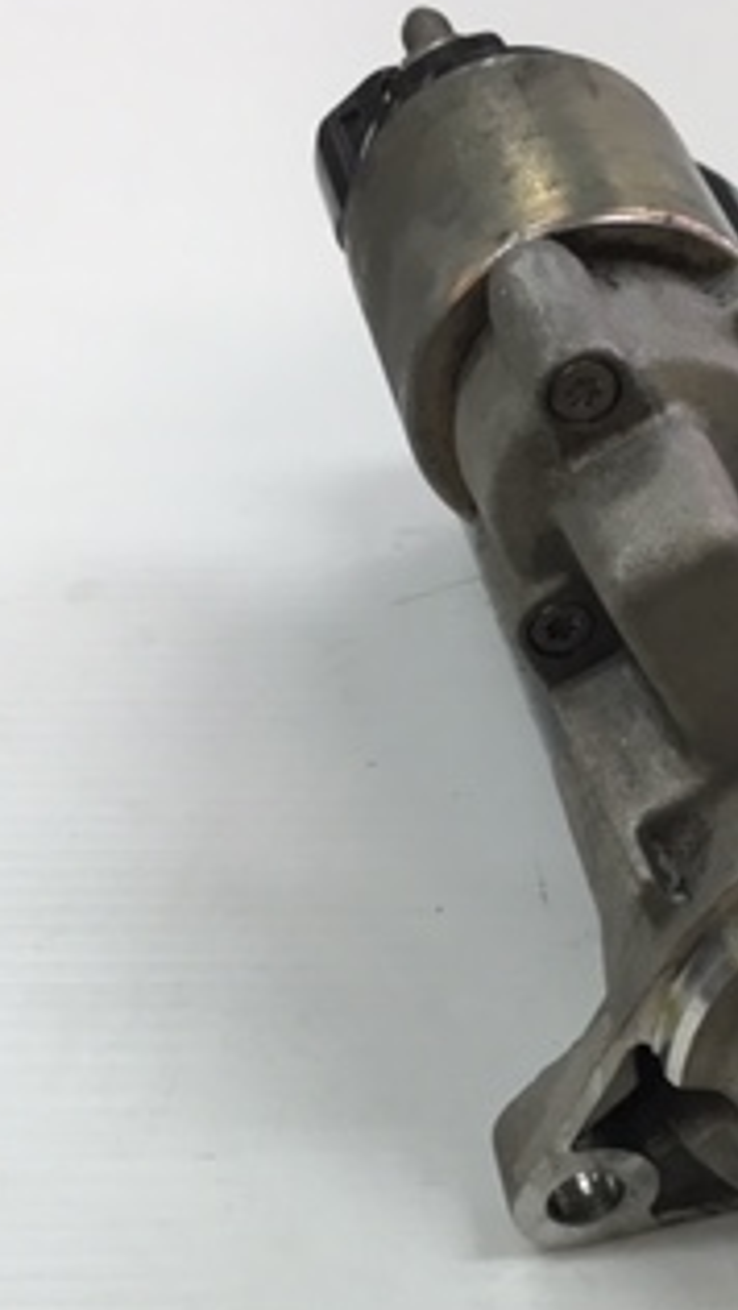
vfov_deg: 32.5
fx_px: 2224
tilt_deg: -46.6
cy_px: 904
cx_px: 614
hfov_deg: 18.6
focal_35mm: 64
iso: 32
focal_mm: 4.15
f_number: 2.2
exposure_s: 1/33
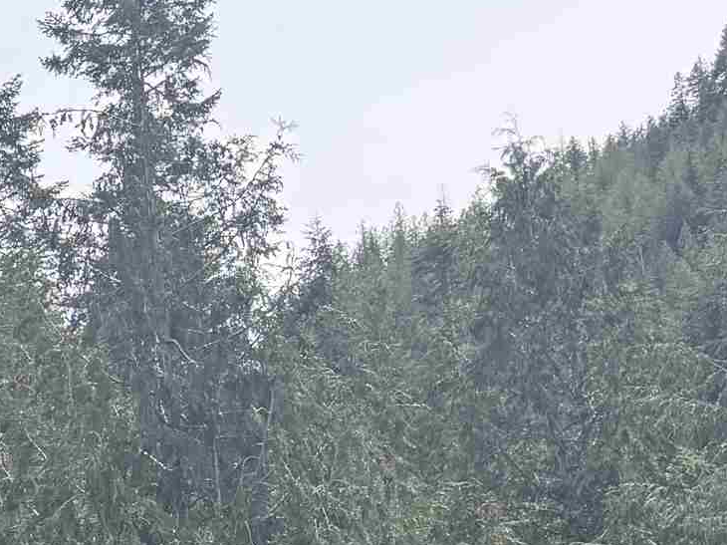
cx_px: -784
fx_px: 2120
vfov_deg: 14.2
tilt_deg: +11.7
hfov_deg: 15.2
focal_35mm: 101
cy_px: 662
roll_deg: -0.4
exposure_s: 1/2299
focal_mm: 6.76
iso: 100
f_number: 1.78
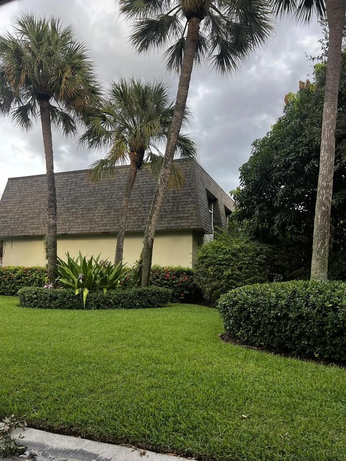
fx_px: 346
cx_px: 173
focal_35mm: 26
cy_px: 230
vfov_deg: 67.3
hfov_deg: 53.1
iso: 50
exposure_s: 1/458
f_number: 1.5
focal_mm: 5.7
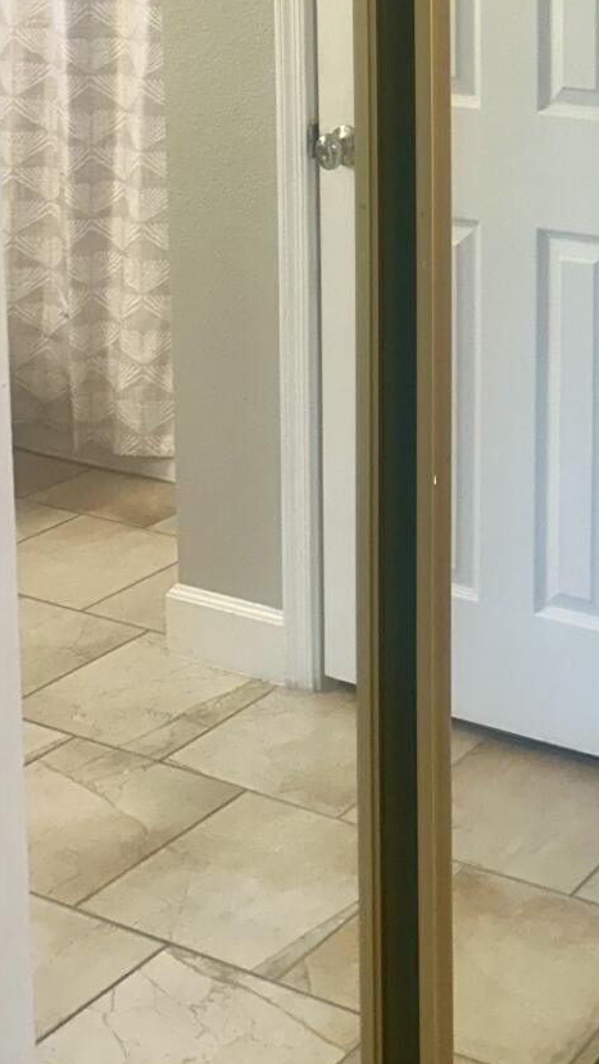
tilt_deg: -5.5
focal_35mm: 63
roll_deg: +0.2
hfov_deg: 18.0
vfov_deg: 31.3
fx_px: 1779
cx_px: 753
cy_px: 44
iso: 160
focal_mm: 6.86
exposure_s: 1/120
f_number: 1.78
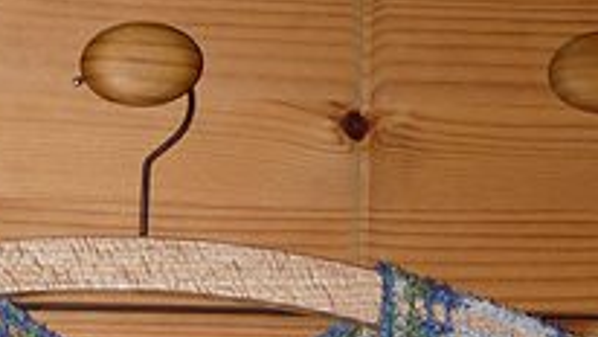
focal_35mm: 179
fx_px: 2839
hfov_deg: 12.0
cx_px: 96
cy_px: 860
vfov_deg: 6.4
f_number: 3.2
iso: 100
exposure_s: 1/30
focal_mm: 9.5
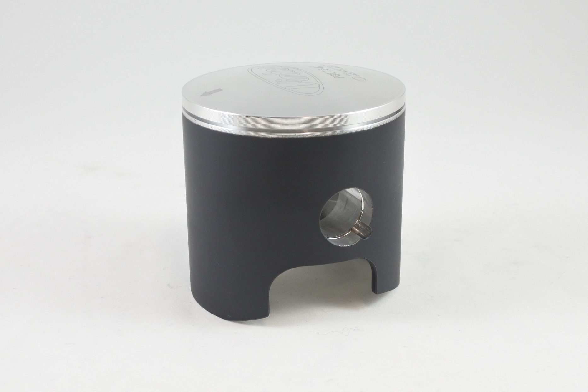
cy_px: 196
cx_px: 294
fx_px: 653
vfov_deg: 33.4
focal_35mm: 40
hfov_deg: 48.5
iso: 500
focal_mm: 15
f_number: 4.2
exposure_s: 1/125
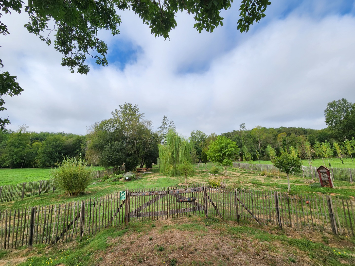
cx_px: 178
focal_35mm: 13
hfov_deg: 106.2
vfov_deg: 89.9
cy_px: 133
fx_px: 133
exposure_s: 1/1672
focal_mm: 2.2
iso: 50
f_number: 2.2
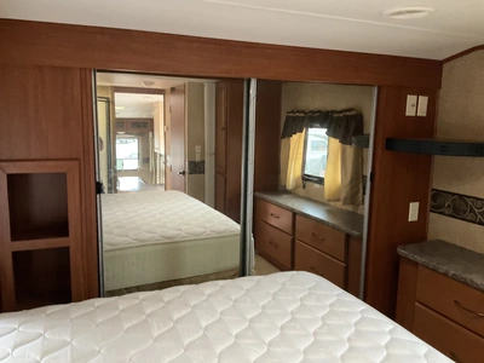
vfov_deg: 48.2
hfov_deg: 61.7
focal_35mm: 29
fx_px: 405
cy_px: 182
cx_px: 242
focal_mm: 3
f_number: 1.8
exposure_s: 1/50
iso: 320
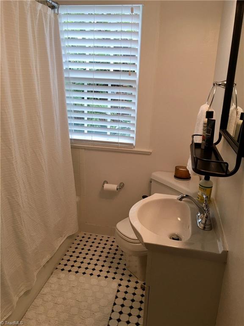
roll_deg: -1.9
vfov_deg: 61.7
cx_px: 122
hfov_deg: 48.2
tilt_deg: -15.1
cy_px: 163
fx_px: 273
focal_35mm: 29
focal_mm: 4.15
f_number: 2.2
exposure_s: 1/40
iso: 25
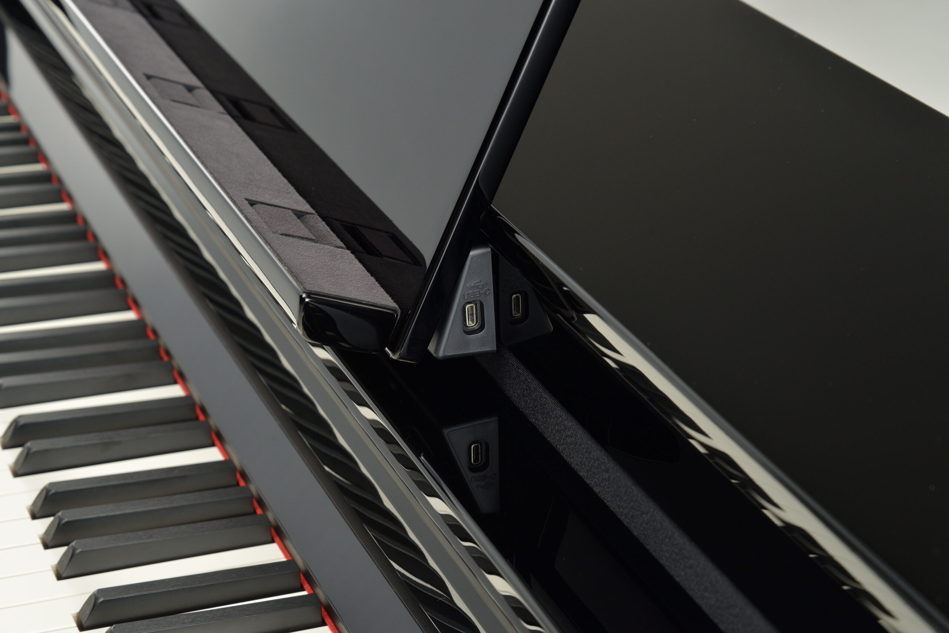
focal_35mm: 85
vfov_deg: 16.1
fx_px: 2241
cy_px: 316
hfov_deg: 23.9
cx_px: 474
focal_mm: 85
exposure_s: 1/10
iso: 400
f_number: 11
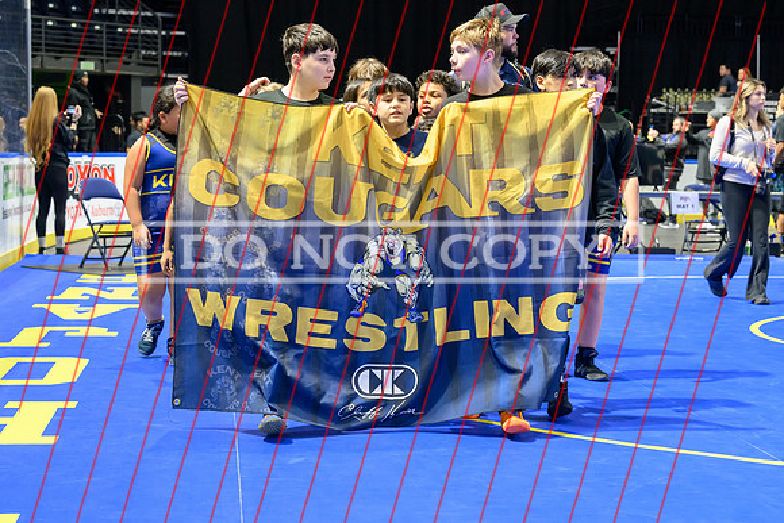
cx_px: 392
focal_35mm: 70
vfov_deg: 19.5
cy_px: 262
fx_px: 1525
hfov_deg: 28.8
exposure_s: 1/320
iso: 9000
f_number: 5.6
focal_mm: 70
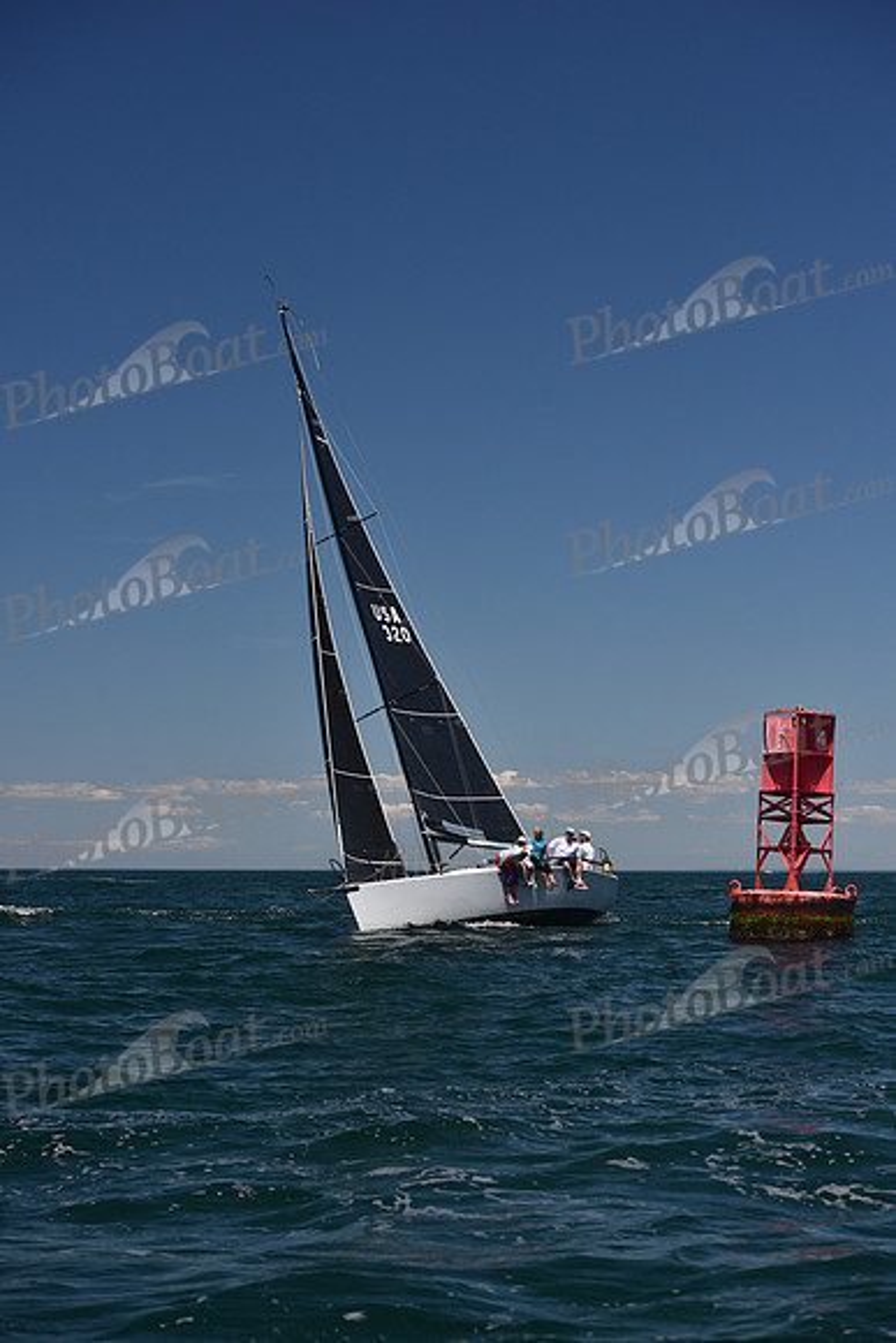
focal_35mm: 70
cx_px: 448
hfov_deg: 19.5
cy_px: 672
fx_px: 2612
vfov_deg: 28.8
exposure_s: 1/800
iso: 250
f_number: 6.3
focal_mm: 70
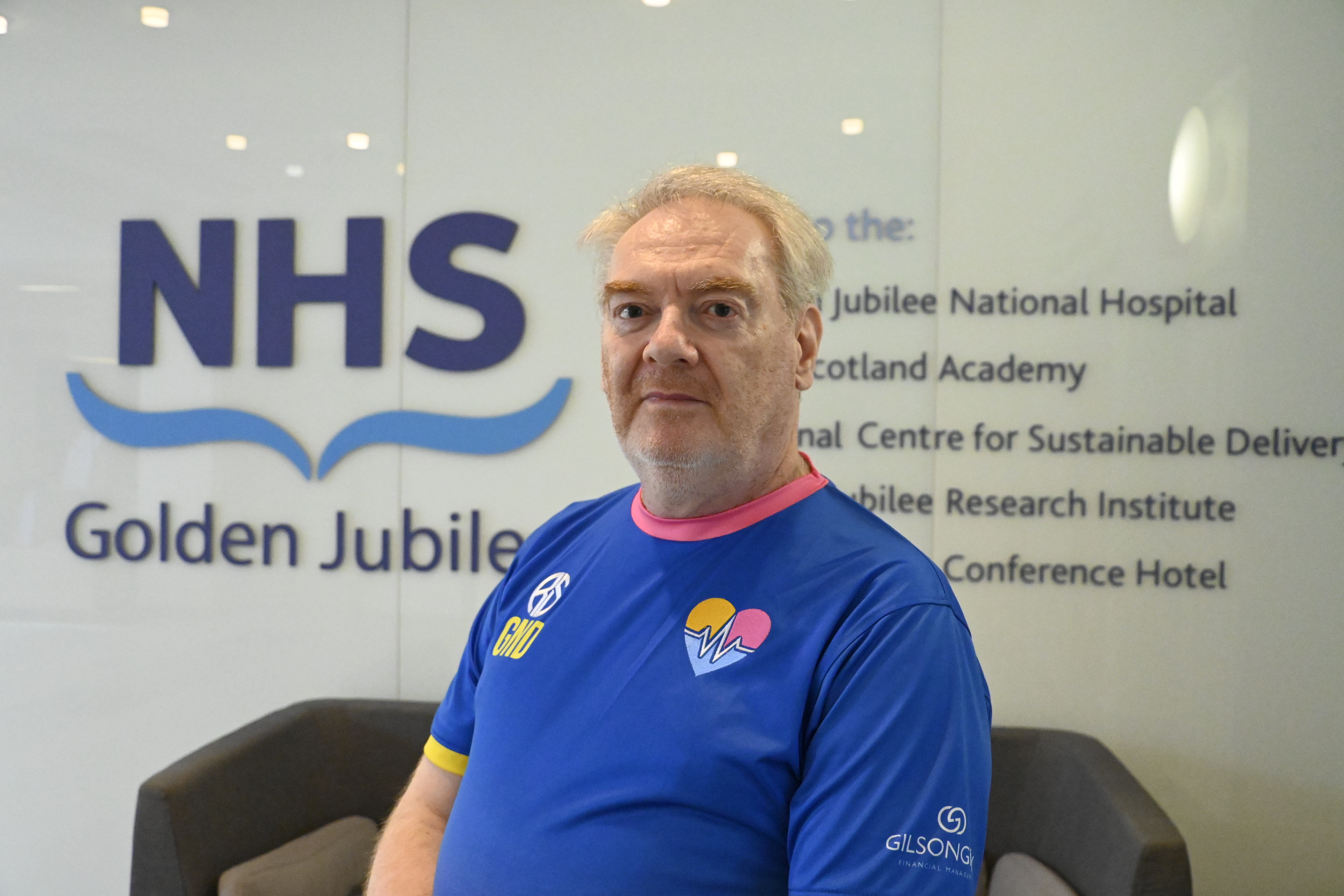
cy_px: 448
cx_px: 672
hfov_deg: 57.2
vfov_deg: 40.0
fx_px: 1232
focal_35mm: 33
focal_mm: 22
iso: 8000
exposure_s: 1/250
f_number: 3.8
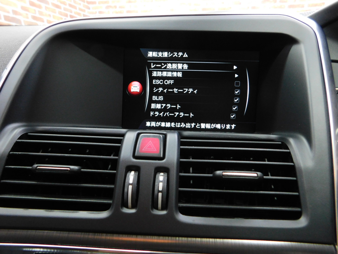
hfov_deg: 73.9
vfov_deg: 58.9
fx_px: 225
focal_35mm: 23
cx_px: 169
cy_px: 127
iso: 400
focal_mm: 4
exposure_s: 1/20
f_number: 3
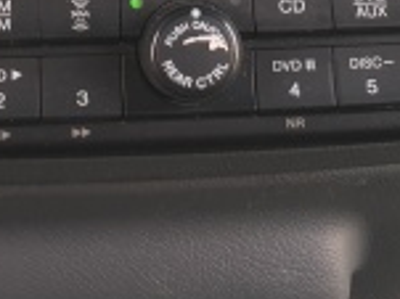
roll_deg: +2.0
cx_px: 172
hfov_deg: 16.0
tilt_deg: -23.2
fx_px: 1420
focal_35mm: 123
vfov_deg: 11.4
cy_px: -193
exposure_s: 1/60
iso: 32
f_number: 2.2
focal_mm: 4.15
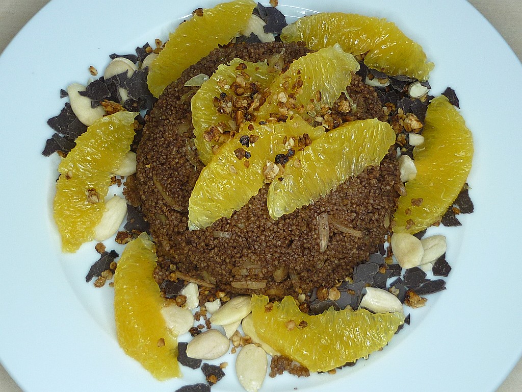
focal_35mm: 69
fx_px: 1041
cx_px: 261
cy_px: 196
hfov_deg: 28.2
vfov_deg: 21.3
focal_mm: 6.4
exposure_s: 1/50
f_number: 3
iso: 80
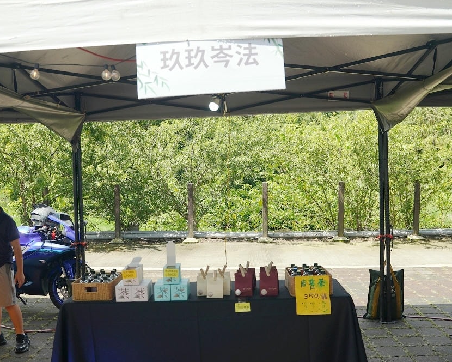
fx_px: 508
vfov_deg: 39.1
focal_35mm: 38
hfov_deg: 47.9
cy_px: 198
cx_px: 209
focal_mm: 28
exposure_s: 1/200
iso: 100
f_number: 4.5
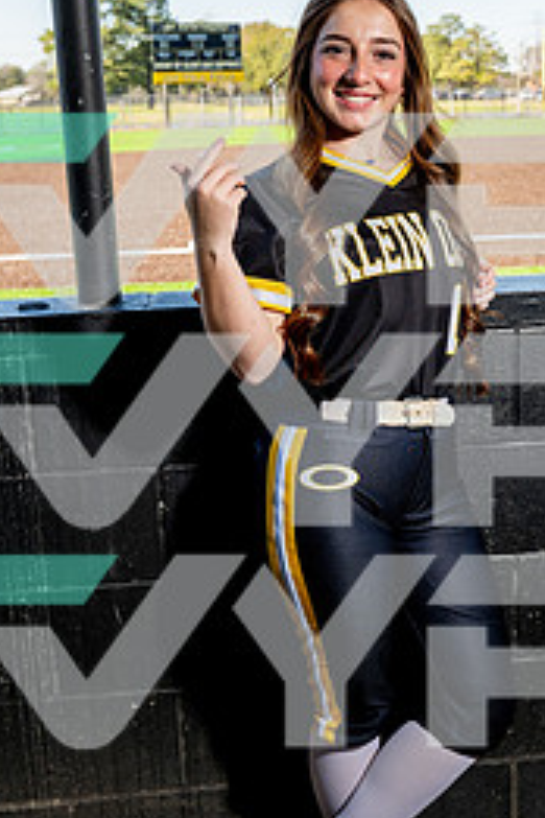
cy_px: 433
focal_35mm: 57
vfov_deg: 35.0
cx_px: 398
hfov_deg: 23.6
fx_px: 1294
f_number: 5.6
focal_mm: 33
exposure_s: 1/250
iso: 100
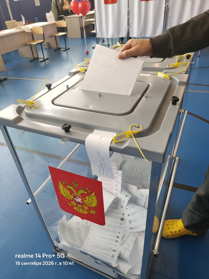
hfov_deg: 56.8
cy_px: 140
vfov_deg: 71.6
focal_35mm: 24
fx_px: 193
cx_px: 104
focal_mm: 5.59
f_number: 1.8
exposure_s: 1/157
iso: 50
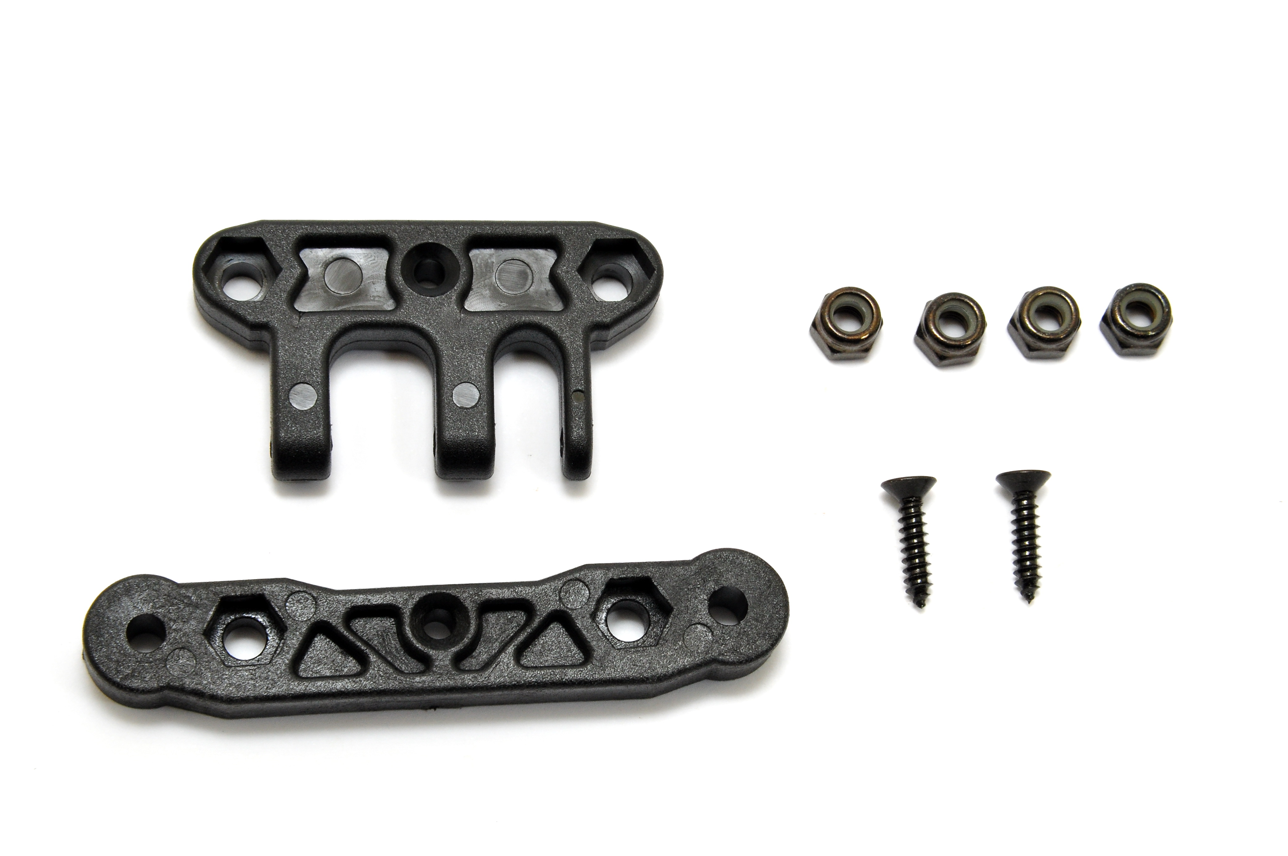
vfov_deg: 9.3
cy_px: 428
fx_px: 5253
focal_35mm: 147
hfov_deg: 14.0
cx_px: 644
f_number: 22
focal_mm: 98
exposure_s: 1/60
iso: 400
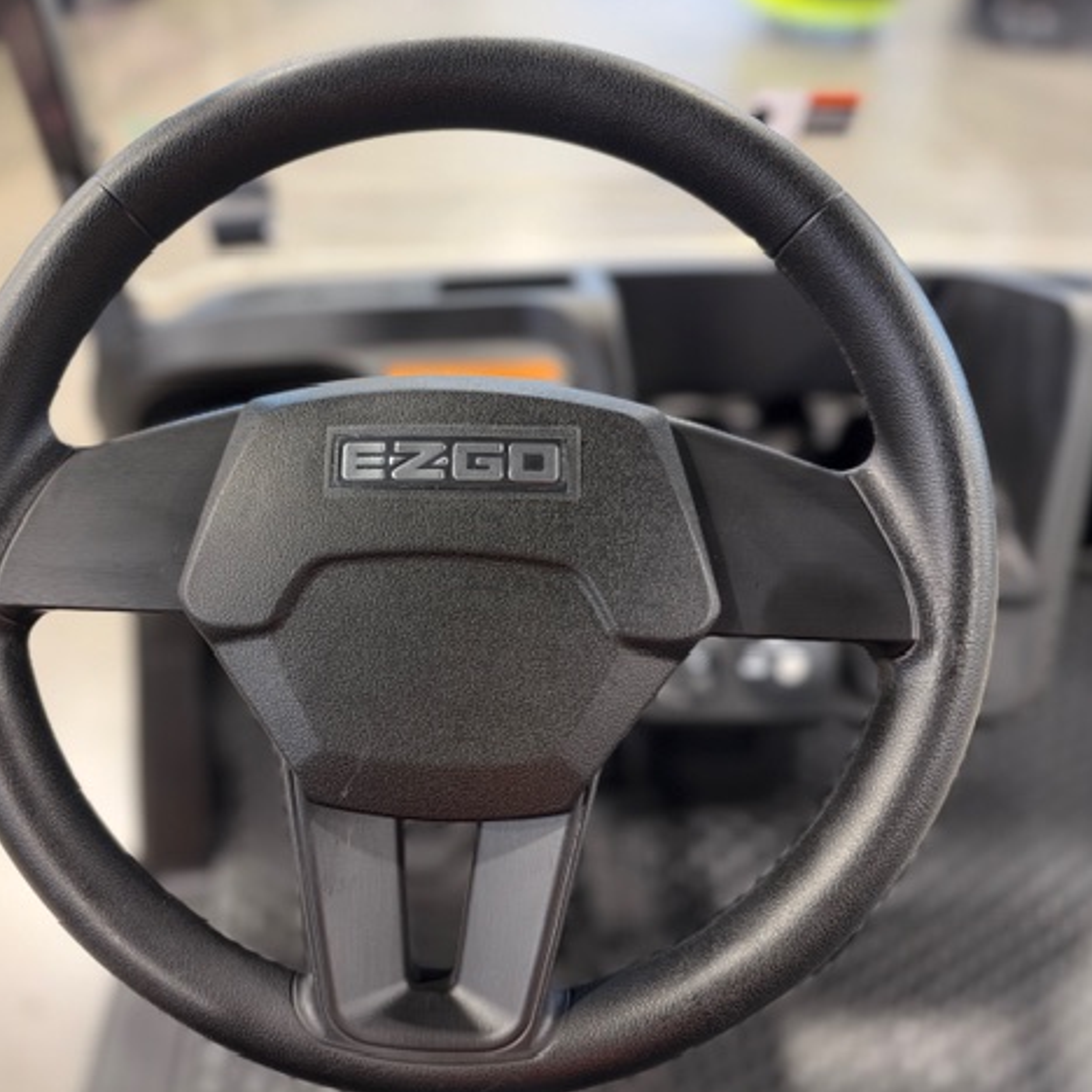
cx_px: 429
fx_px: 1035
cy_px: 553
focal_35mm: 29
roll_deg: +1.2
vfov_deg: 55.6
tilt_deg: -42.1
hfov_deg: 55.2
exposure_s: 1/60
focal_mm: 6.93
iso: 400
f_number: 1.48
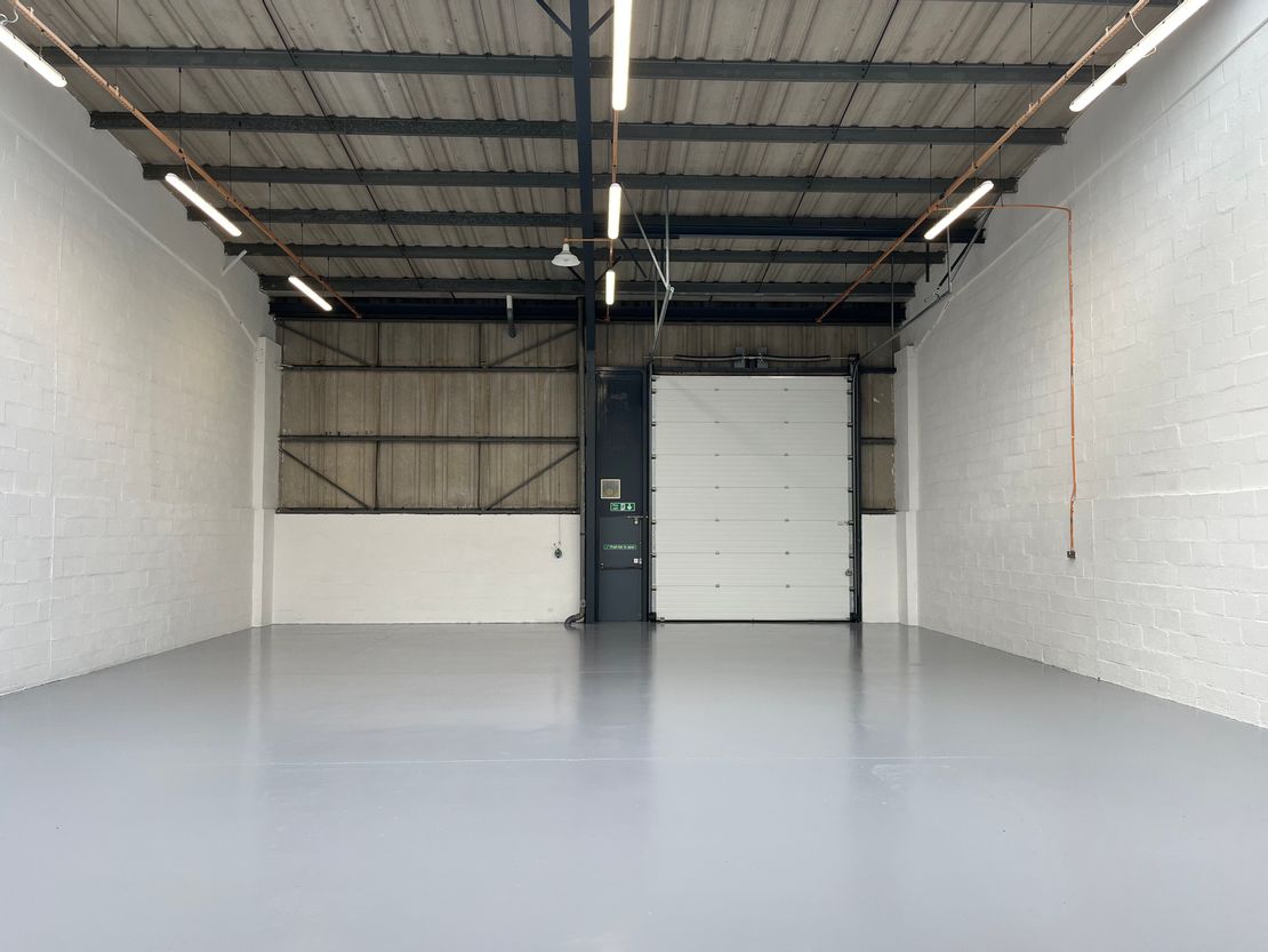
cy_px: 476
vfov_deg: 53.1
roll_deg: +0.5
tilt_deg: +2.6
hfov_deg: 67.3
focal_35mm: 26
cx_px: 634
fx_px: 953
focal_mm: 5.1
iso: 40
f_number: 1.6
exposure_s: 1/221
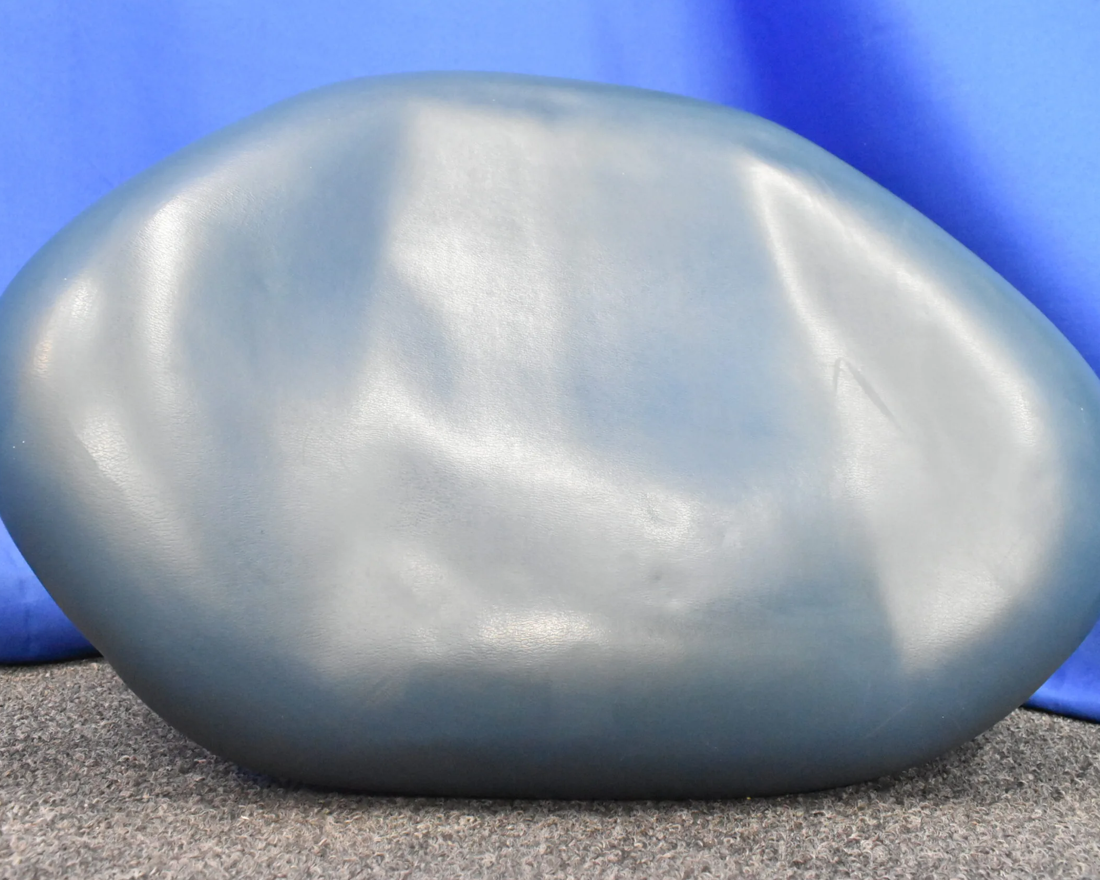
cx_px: 528
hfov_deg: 57.2
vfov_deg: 47.1
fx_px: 1009
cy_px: 435
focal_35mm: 31
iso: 7200
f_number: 8
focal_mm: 18
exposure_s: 1/30
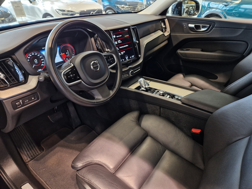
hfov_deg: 73.9
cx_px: 126
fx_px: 167
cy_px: 94
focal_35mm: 23
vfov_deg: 58.9
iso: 200
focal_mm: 5.4
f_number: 1.8
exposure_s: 1/100
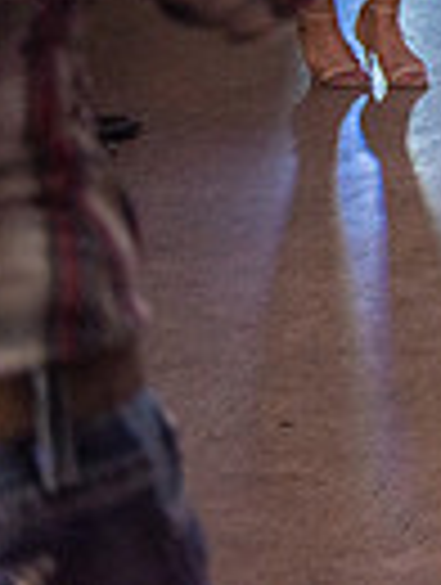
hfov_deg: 8.2
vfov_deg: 11.6
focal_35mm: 163
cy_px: -277
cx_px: 1166
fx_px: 2760
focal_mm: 38
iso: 1250
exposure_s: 1/125
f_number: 2.8
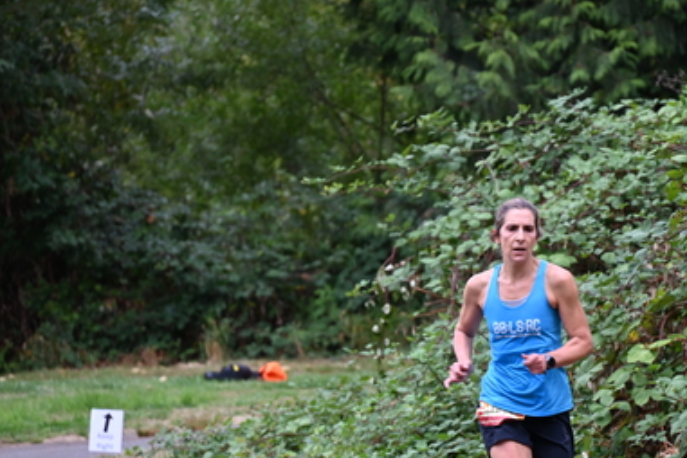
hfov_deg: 7.1
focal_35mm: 289
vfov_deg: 4.8
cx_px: 481
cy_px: 262
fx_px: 5515
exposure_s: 1/250
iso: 900
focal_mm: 200
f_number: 6.3
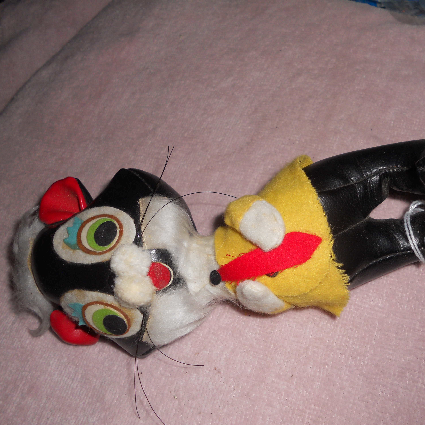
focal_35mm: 38
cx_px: 266
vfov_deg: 43.9
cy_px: 213
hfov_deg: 43.5
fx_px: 528
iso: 80
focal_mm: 5.8
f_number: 8.8
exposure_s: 1/25
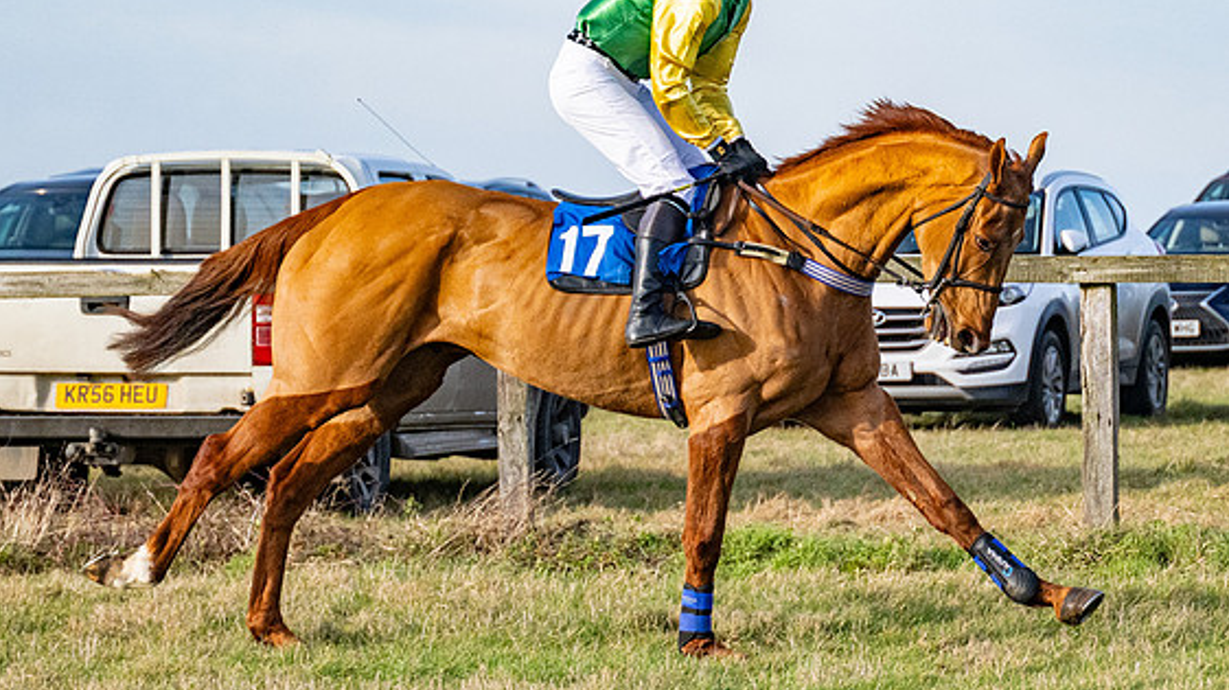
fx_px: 7134
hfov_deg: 9.8
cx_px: 697
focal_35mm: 219
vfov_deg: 5.5
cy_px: 273
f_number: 4
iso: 800
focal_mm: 98
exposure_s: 1/6400
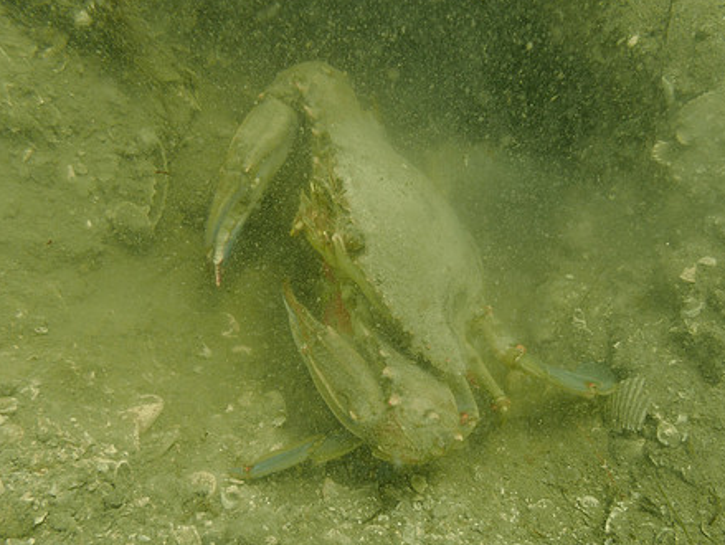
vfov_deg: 42.8
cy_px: 325
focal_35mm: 33
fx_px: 692
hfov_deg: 55.2
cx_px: 408
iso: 100
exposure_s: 1/640
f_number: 2.8
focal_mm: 4.5
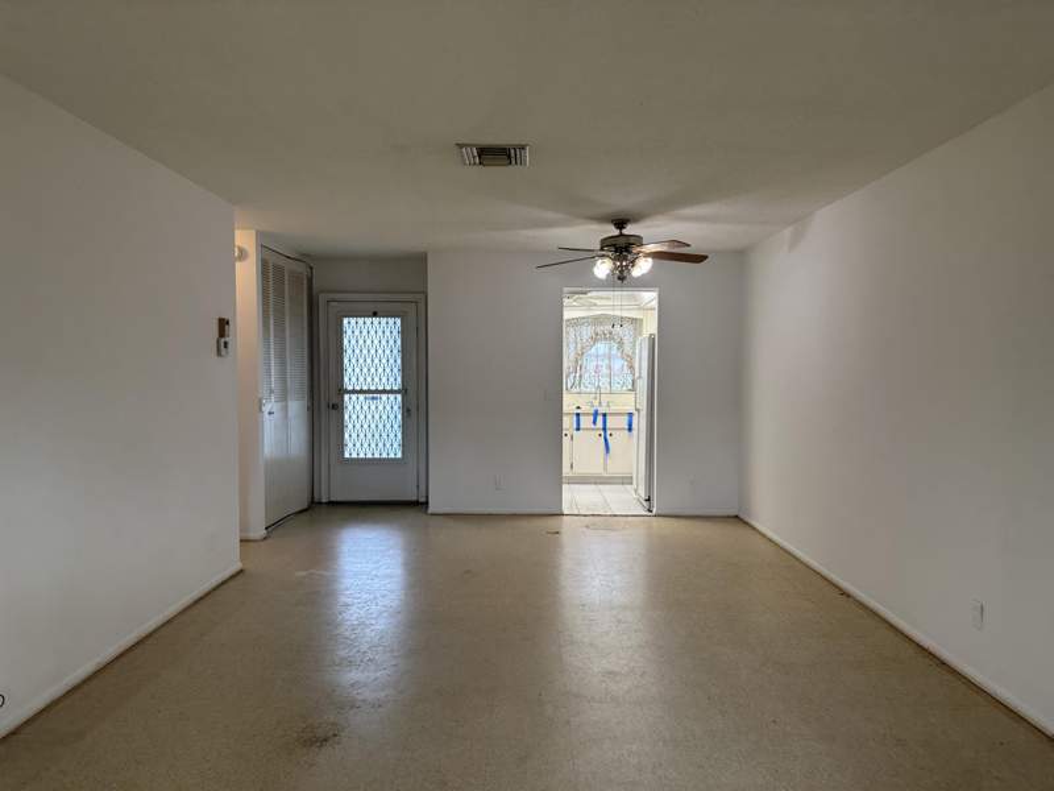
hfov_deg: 71.6
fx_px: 731
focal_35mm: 24
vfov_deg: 56.8
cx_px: 527
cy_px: 396
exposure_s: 1/120
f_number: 1.78
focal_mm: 6.86
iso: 125
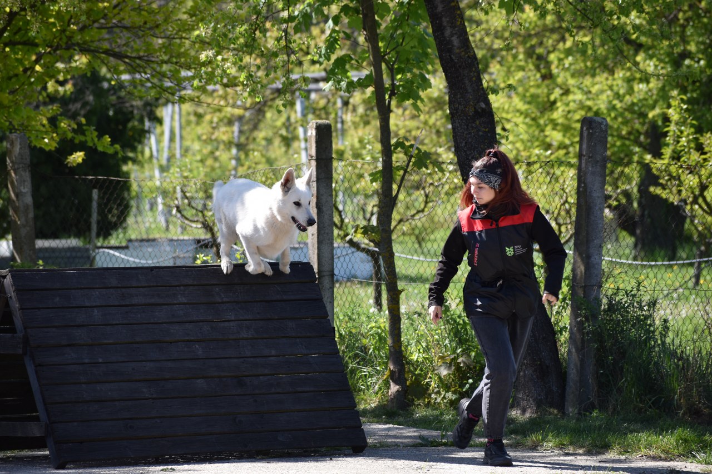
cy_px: 237
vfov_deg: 5.7
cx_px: 356
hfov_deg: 8.6
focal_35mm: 240
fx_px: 4746
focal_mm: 160
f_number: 5.6
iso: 220
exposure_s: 1/500
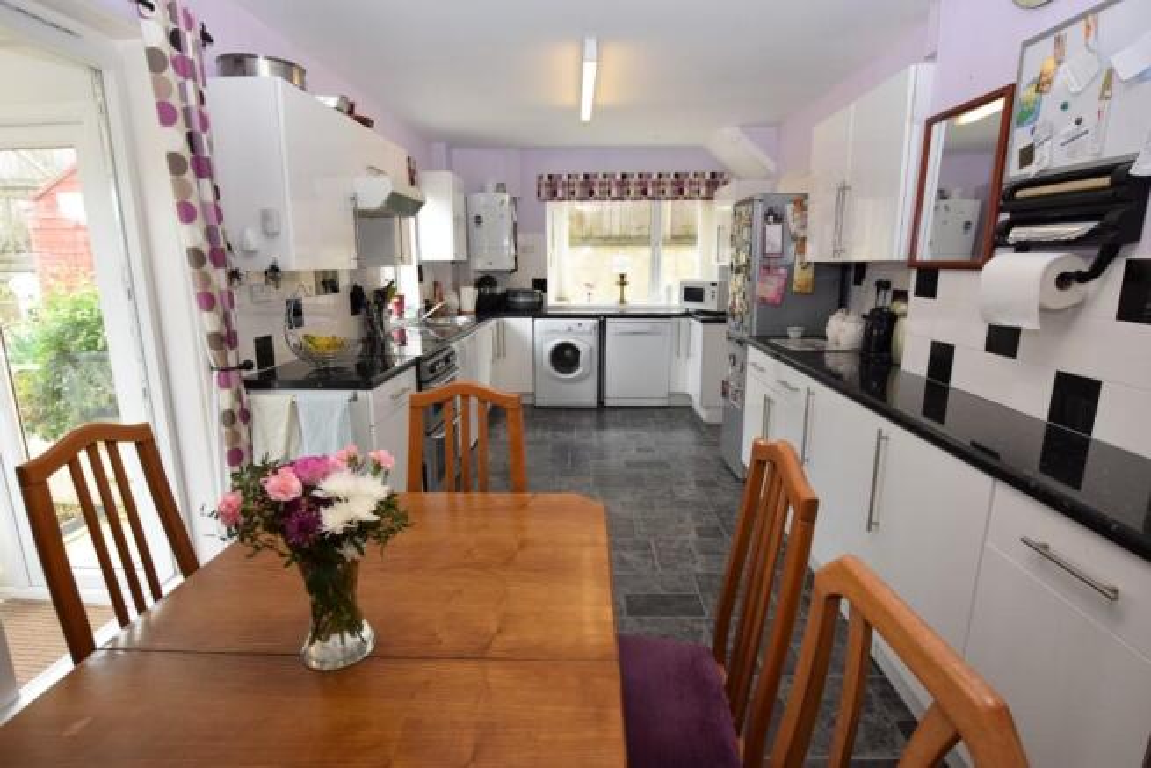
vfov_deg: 69.7
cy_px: 384
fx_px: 552
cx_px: 576
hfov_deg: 92.4
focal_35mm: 17
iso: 800
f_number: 5.6
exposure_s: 1/125
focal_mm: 11.5
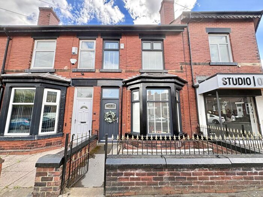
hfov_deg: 102.1
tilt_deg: +9.2
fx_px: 106
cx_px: 132
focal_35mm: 14
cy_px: 98
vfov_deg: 85.7
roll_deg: +0.2
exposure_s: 1/331
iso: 40
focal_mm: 2.22
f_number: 2.2
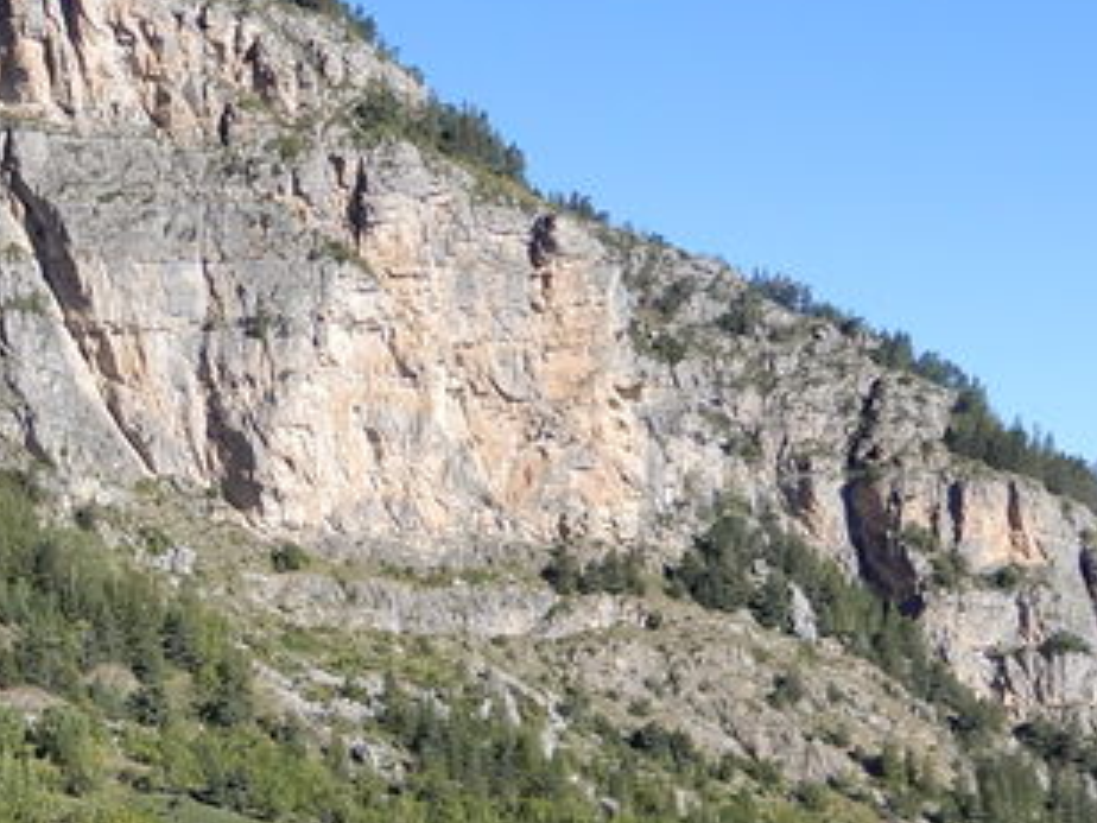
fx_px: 2472
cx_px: 50
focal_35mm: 78
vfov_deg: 18.4
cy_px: 827
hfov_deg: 24.1
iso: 80
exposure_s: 1/640
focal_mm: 4.3
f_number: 3.4
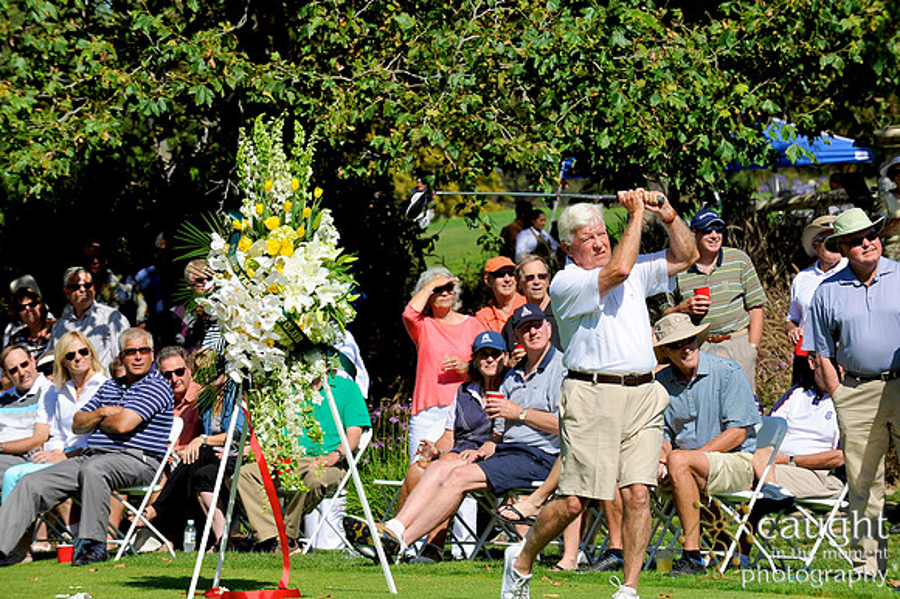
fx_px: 4997
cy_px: 300
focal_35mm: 200
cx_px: 450
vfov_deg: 6.9
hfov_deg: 10.3
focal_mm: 200
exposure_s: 1/320
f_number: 11
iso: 200
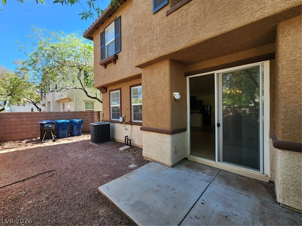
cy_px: 113
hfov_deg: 106.2
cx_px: 151
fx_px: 113
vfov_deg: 89.9
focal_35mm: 13
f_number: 2.2
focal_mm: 2.2
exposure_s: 1/331
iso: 50
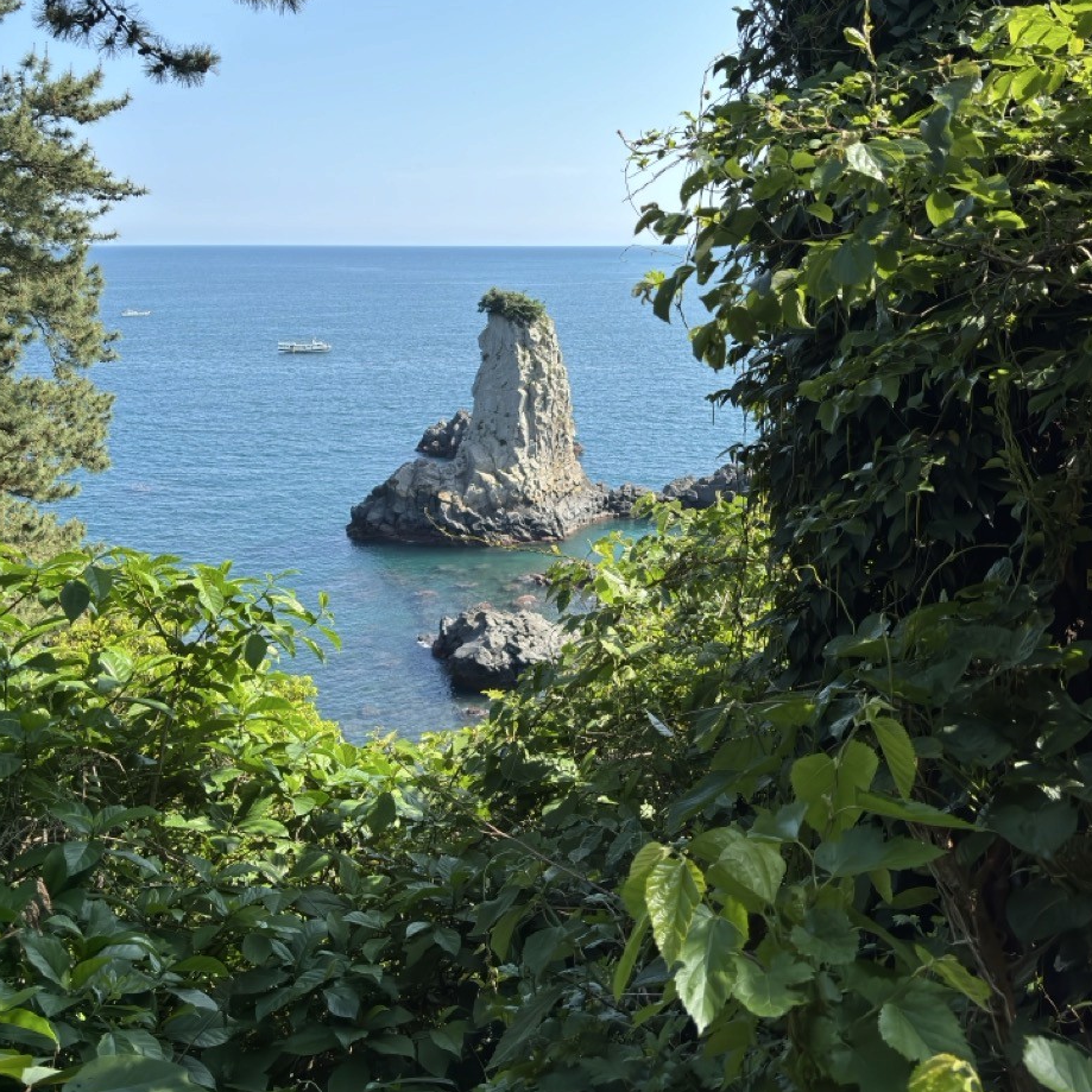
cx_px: 563
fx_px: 1142
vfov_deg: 50.5
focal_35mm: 32
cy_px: 396
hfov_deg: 51.1
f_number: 1.6
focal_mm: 5.96
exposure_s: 1/2342
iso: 50
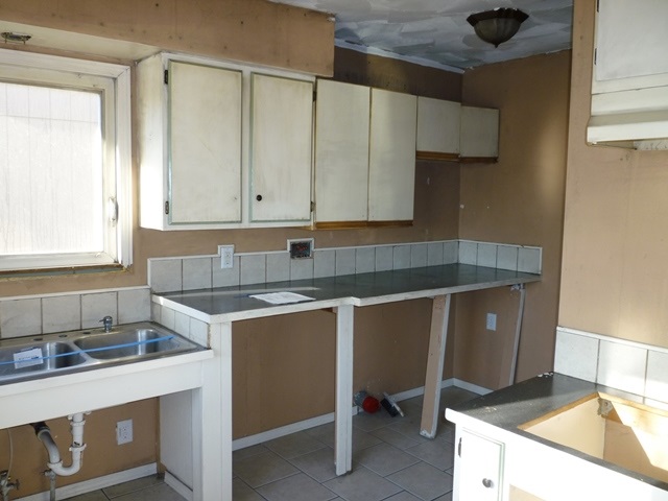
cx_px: 334
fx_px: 560
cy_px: 250
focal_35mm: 29
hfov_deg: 61.7
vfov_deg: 48.2
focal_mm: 5.2
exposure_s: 1/30
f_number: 3.3
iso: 100
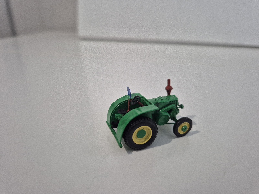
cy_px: 97
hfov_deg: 73.9
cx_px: 130
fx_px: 172
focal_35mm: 23
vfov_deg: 58.9
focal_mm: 5.4
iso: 320
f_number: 1.8
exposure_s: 1/100
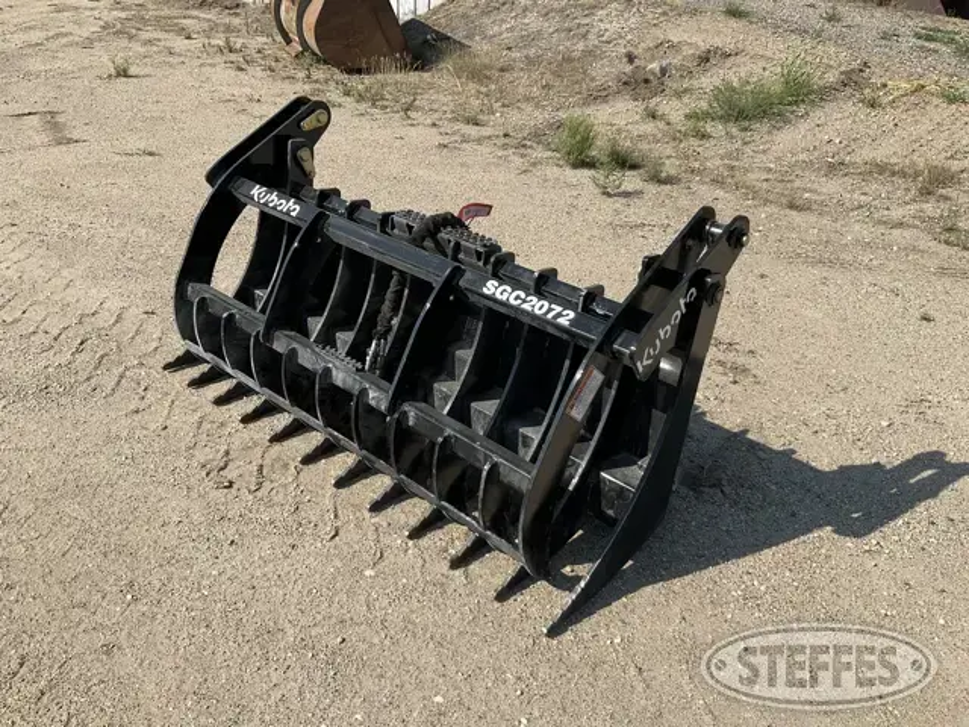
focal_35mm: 29
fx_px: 812
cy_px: 364
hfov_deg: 61.7
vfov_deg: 48.2
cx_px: 484
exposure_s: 1/1786
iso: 25
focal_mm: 3
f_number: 1.8
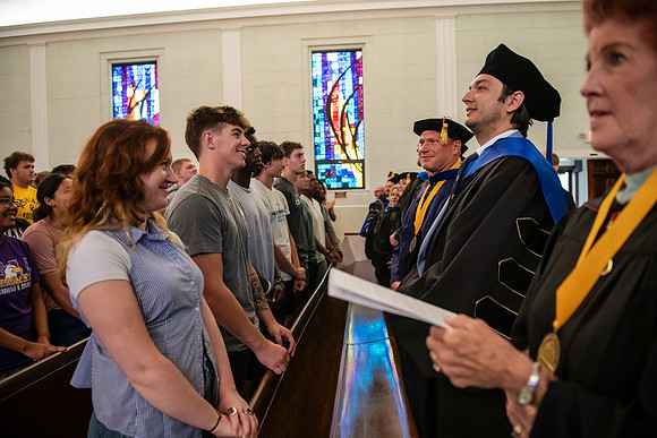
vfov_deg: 53.2
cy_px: 219
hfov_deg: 73.7
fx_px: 438
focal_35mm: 24
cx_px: 328
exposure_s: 1/100
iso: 3200
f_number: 2.8
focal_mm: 24
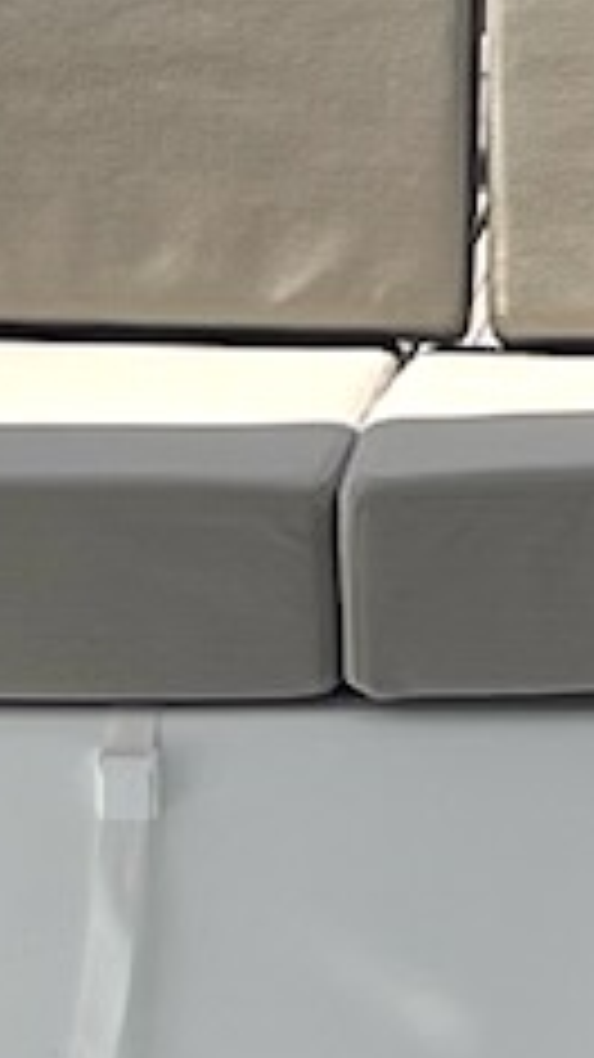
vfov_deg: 9.1
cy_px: 711
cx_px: 1246
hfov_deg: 5.0
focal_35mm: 237
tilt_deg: -14.7
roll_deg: -1.3
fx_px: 6643
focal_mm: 5.1
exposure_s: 1/3559
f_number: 1.6
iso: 32
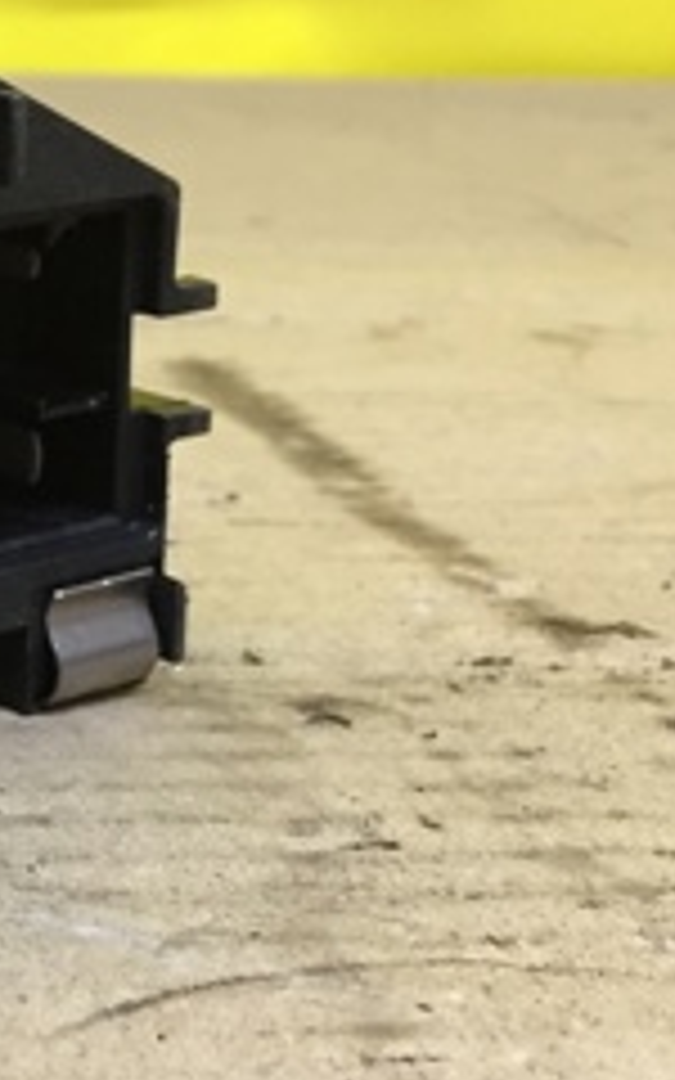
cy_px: 608
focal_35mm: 82
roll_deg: -1.6
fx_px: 2414
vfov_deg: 25.2
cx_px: -378
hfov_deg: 14.7
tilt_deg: -17.6
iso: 80
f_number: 2.2
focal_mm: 4.15
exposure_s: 1/33
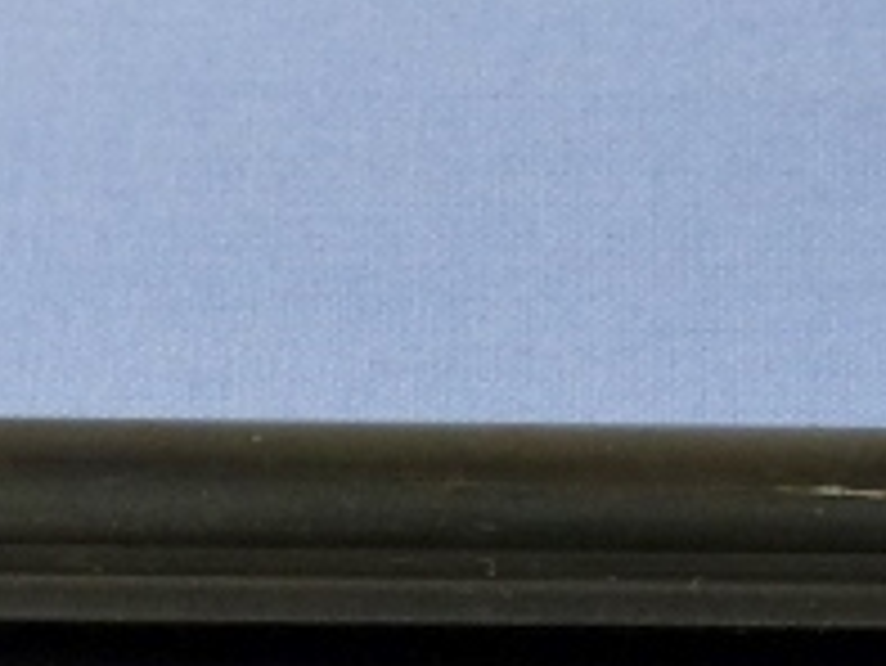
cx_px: 657
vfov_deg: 11.4
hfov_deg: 15.4
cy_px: 864
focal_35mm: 127
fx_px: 3253
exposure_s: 1/60
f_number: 2.8
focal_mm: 4.5
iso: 200
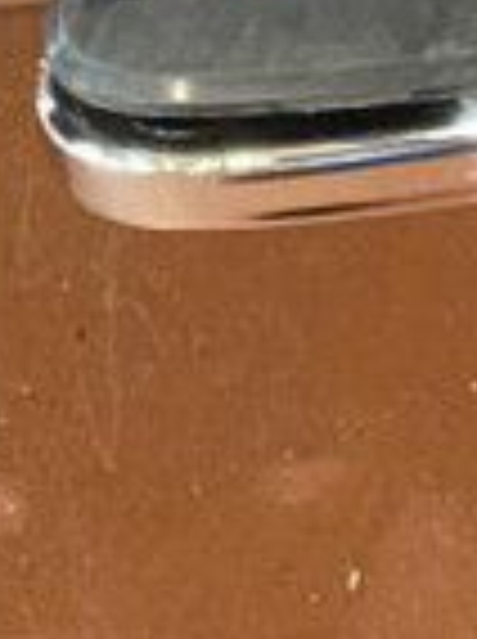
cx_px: 441
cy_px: -1618
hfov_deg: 7.5
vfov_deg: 7.9
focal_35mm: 196
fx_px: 3612
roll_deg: -1.8
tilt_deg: -32.2
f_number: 1.8
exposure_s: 1/60
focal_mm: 4.25
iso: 320
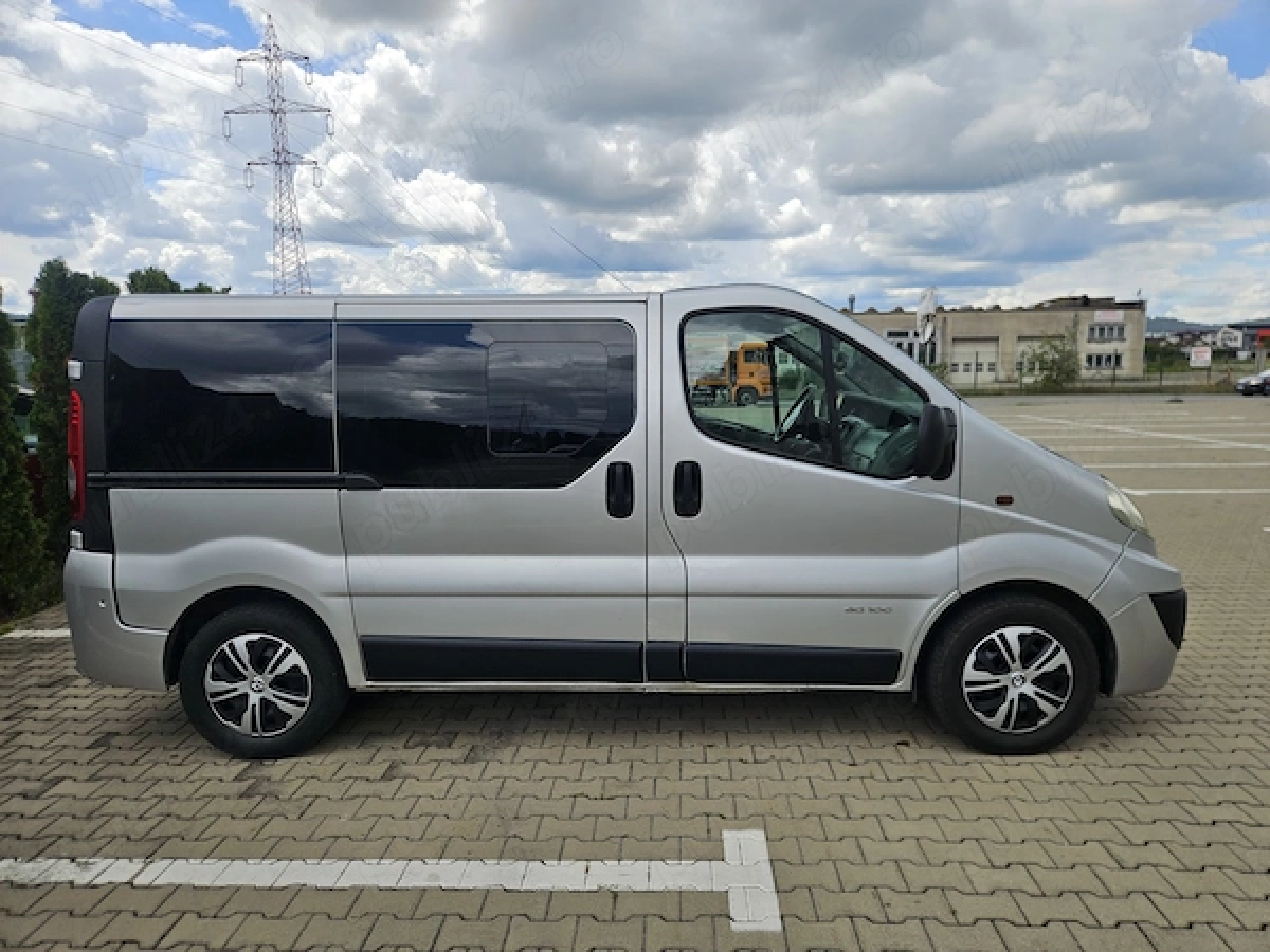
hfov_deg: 73.9
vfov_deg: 58.9
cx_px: 635
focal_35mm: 23
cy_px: 476
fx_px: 844
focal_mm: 5.4
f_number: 1.8
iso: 25
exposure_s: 1/1641
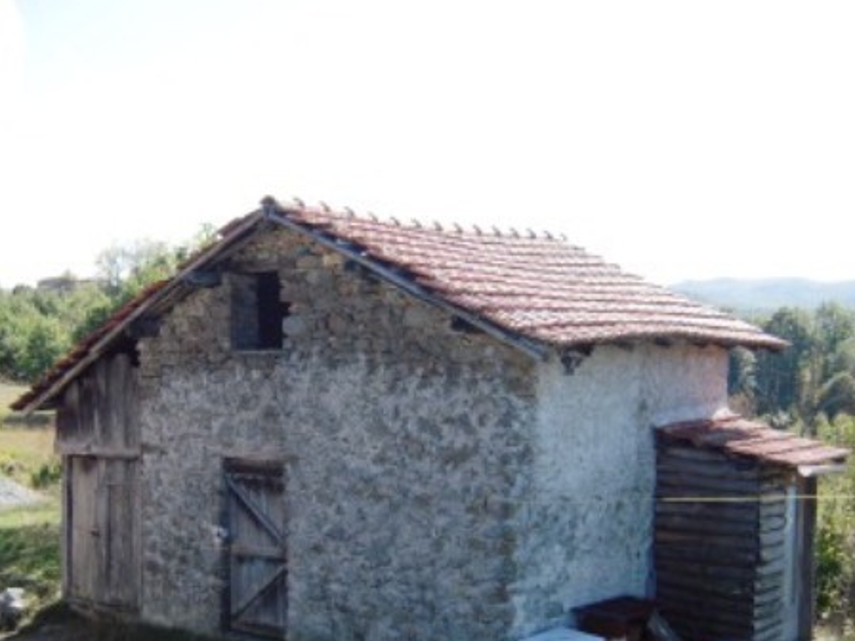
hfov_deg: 46.6
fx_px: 988
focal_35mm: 40
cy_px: 414
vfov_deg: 35.7
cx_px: 351
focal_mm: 5
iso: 100
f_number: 5.4
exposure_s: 1/160
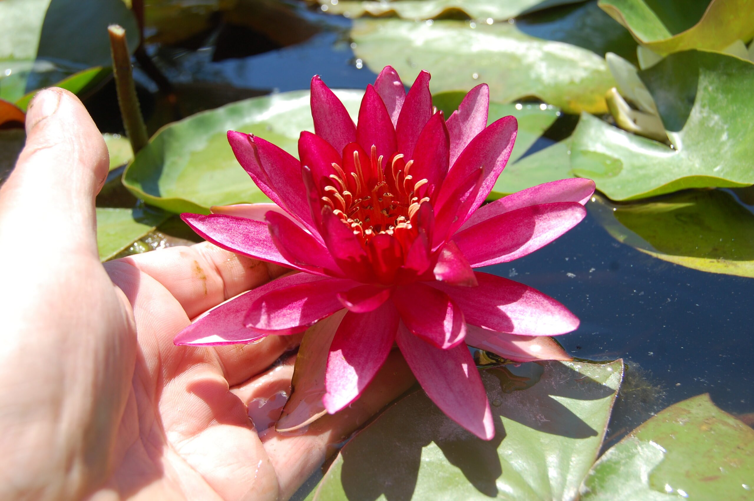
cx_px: 377
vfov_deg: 26.4
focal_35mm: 51
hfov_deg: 38.9
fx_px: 1067
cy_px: 250
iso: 200
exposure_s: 1/250
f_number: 8
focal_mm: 34
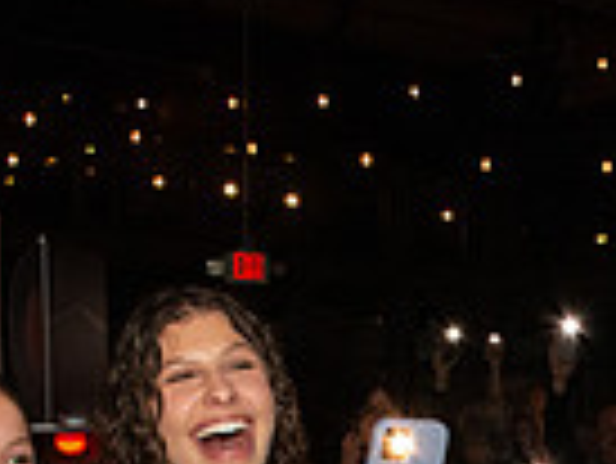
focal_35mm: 110
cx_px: 603
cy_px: 737
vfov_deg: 12.7
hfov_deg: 17.5
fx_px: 1959
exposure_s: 1/160
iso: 4000
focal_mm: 18
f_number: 9
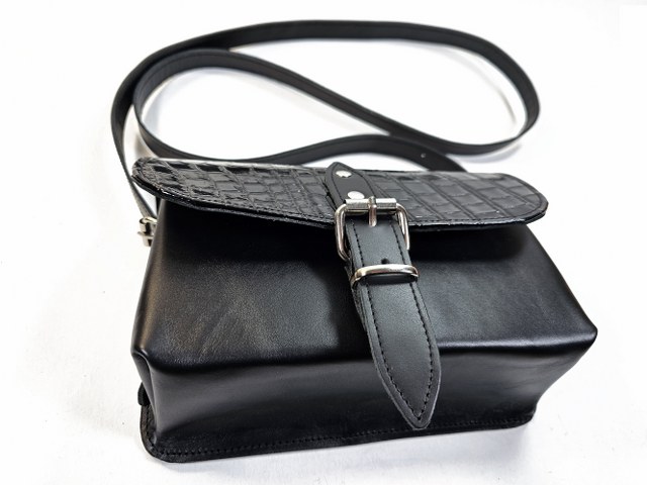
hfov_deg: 73.9
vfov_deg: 58.9
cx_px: 324
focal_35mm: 23
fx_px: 430
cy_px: 242
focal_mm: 6.3
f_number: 1.7
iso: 12
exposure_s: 1/100
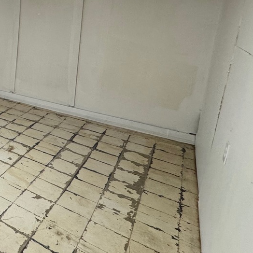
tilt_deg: -9.9
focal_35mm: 34
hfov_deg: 34.1
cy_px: 55
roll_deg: -0.6
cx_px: -79
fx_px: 281
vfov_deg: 46.2
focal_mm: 2.22
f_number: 2.2
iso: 200
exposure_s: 1/120
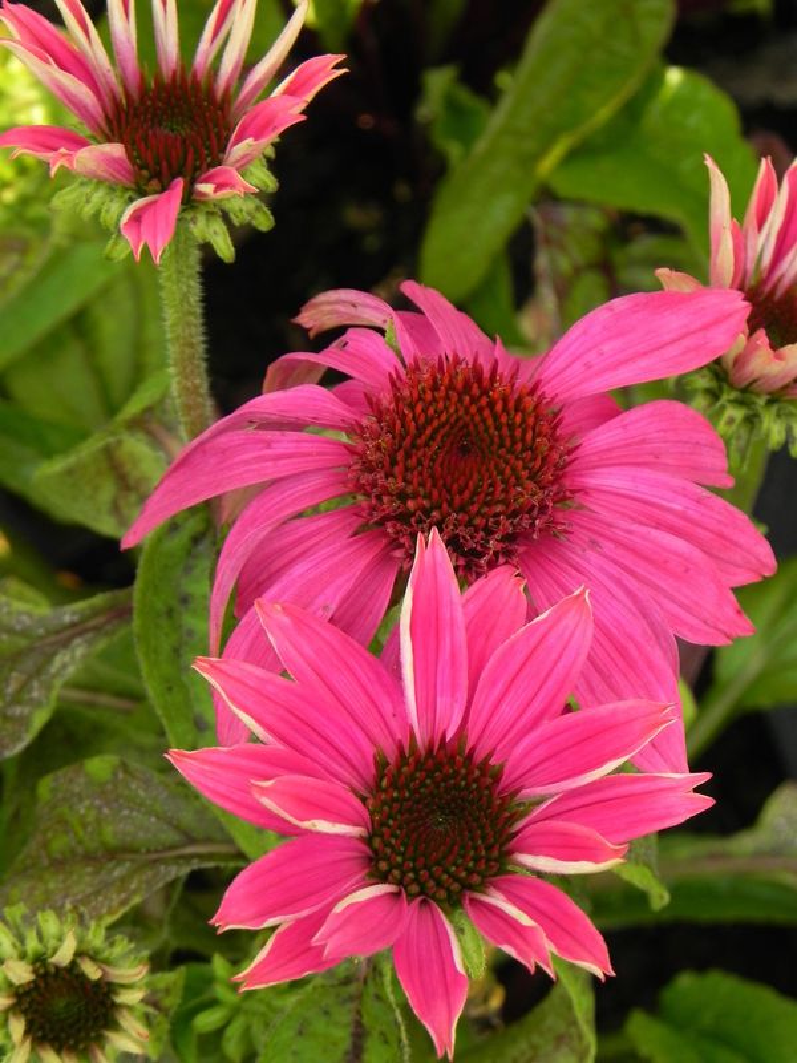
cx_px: 398
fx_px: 3960
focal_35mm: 129
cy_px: 532
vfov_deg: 15.3
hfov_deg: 11.5
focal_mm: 23
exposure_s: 1/160
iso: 160
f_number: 5
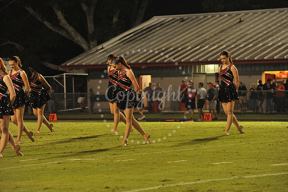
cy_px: 96
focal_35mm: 170
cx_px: 144
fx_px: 1359
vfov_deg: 8.1
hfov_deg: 12.1
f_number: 5.6
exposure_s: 1/200
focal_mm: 170
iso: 6400
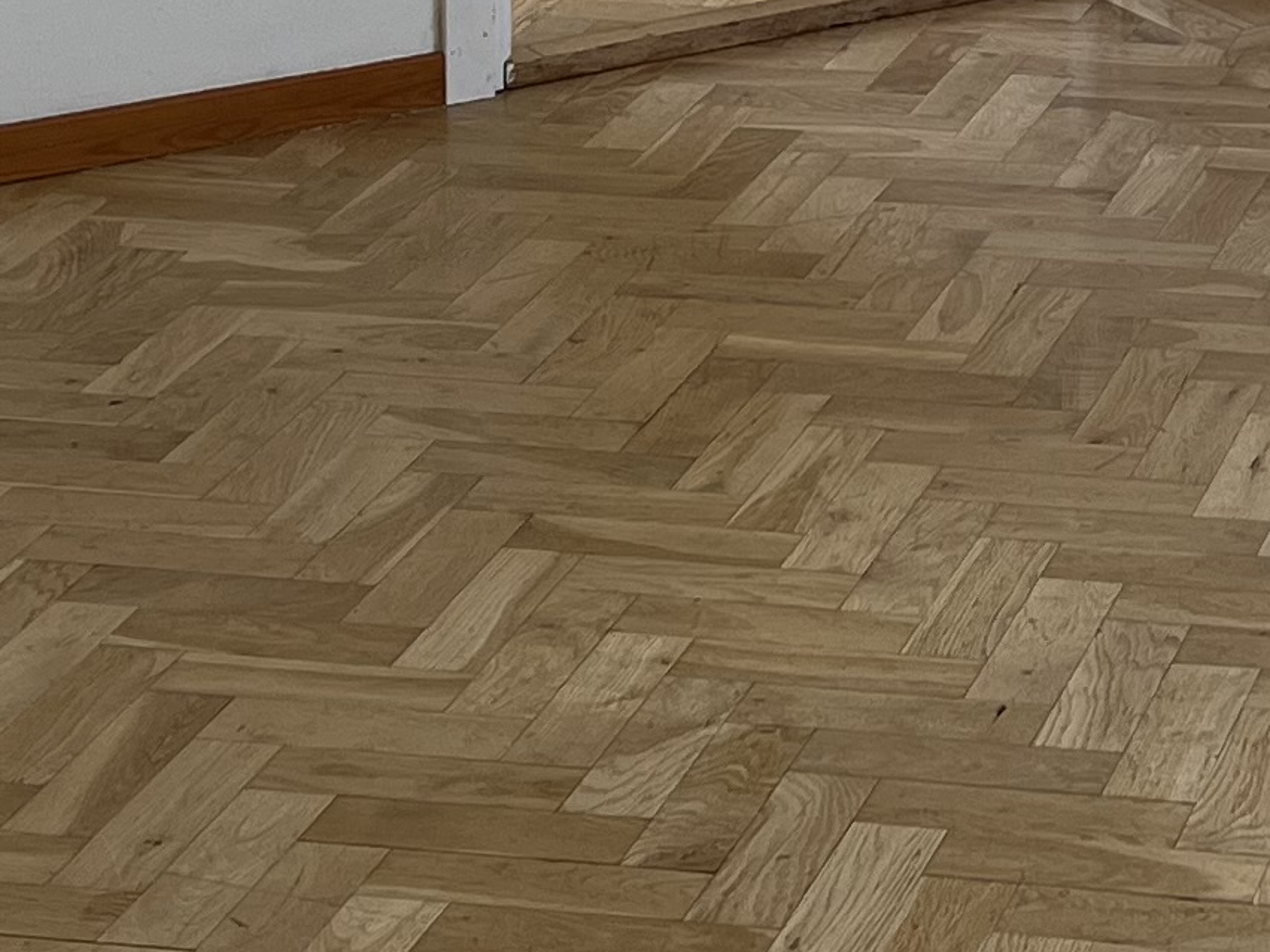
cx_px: 1514
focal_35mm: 123
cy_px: -672
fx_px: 4513
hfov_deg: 15.5
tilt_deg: -7.6
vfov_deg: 11.3
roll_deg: -0.9
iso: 40
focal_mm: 5.1
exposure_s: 1/122
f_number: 1.6
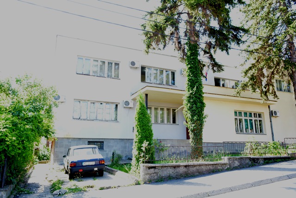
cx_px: 148
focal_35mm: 27
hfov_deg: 67.3
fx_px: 222
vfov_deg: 48.0
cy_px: 99
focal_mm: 18
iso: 1000
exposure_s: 1/100
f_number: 6.3
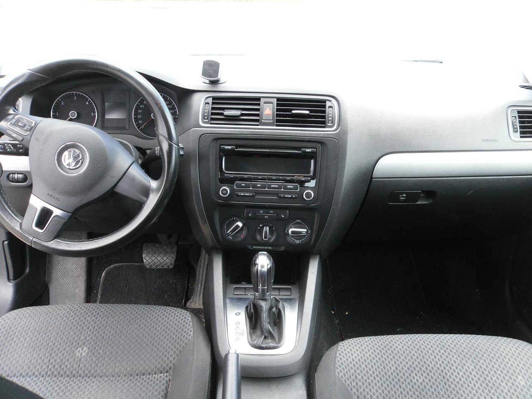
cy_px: 200
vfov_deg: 40.7
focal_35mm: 35
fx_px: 538
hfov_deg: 52.6
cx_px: 266
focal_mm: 6.3
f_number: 3.5
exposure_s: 1/45
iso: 100
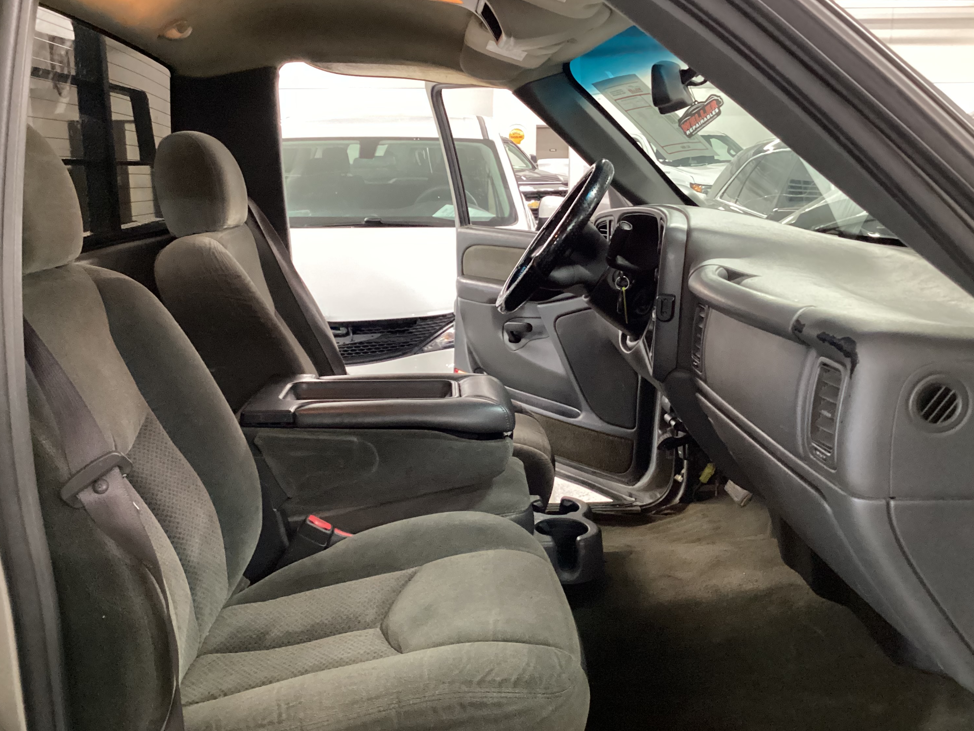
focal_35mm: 34
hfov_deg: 53.9
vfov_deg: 41.8
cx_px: 469
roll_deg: +0.8
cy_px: 372
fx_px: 957
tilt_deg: -14.8
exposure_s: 1/30
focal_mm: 3.3
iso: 500
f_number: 2.4
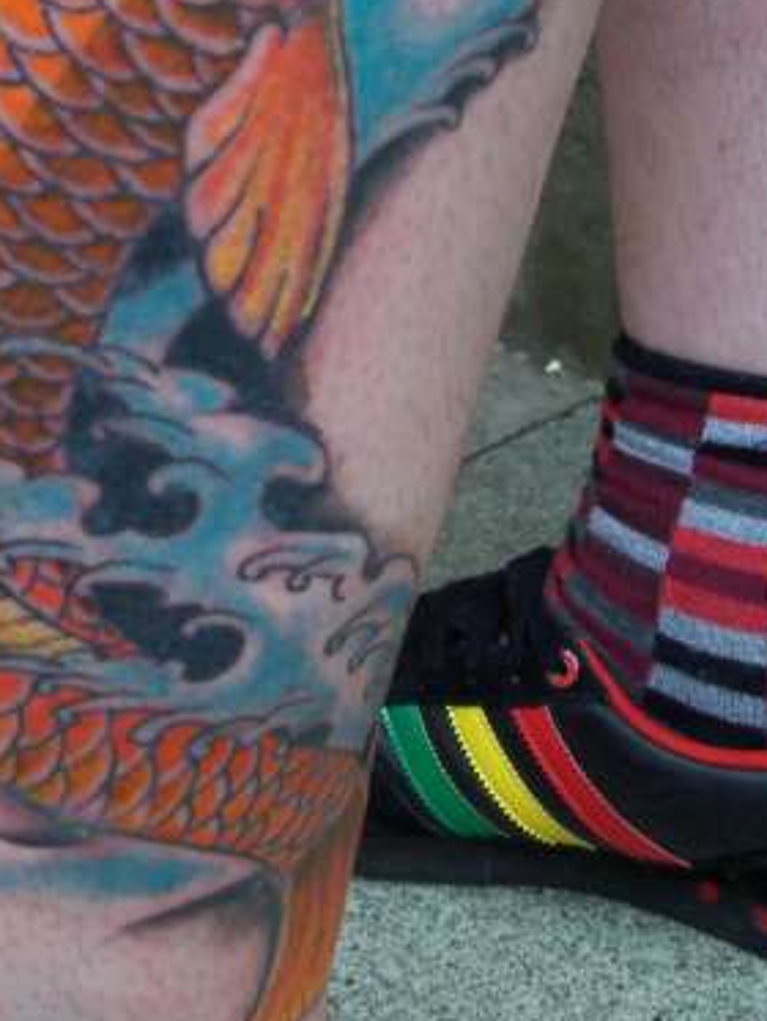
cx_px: 225
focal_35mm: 75
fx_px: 2214
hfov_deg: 19.6
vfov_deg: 25.2
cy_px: 115
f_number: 3
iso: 64
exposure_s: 1/40
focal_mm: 6.3
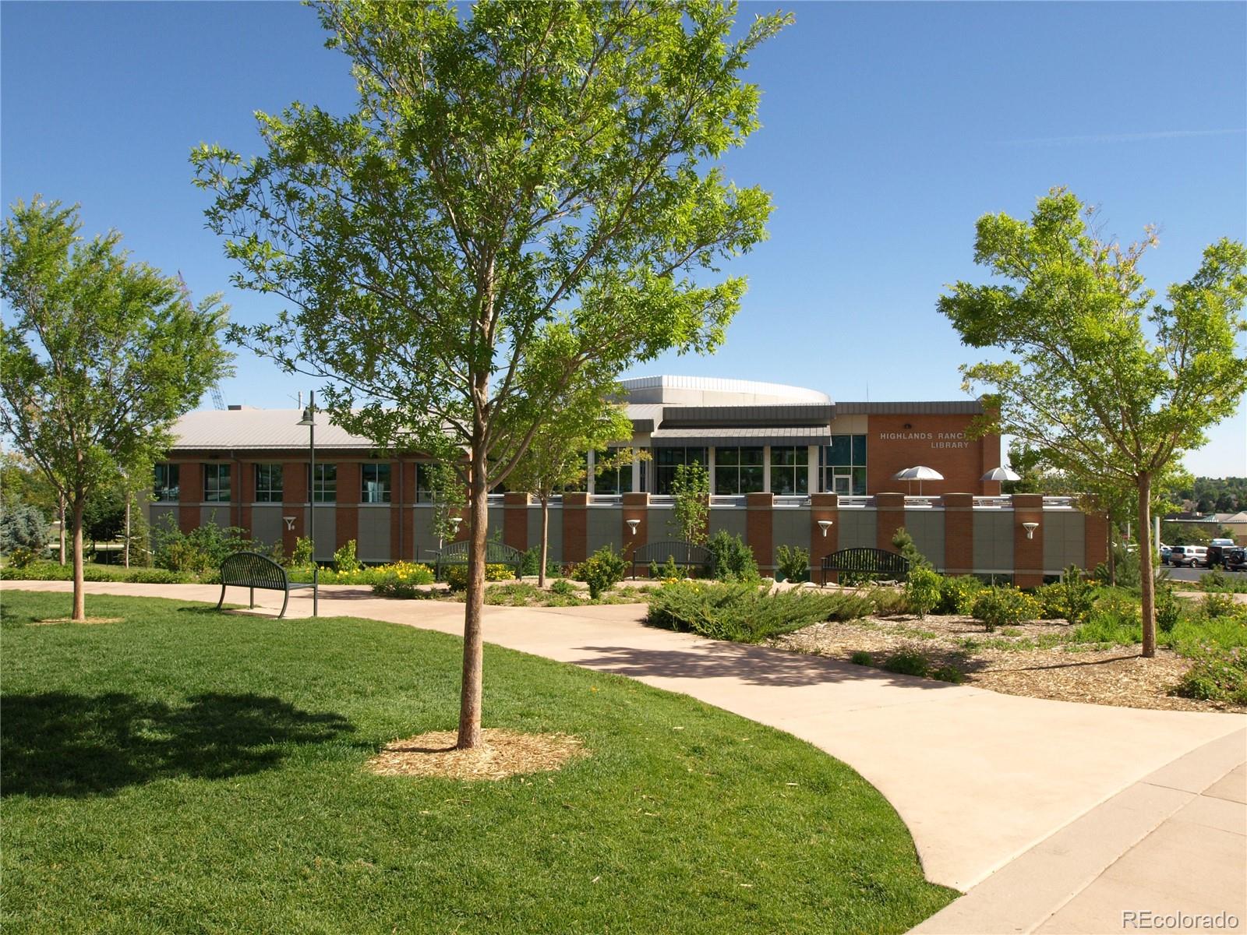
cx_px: 624
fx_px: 1009
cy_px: 468
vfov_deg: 49.7
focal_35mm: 28
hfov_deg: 63.4
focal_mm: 14
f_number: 11
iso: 400
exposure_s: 1/400
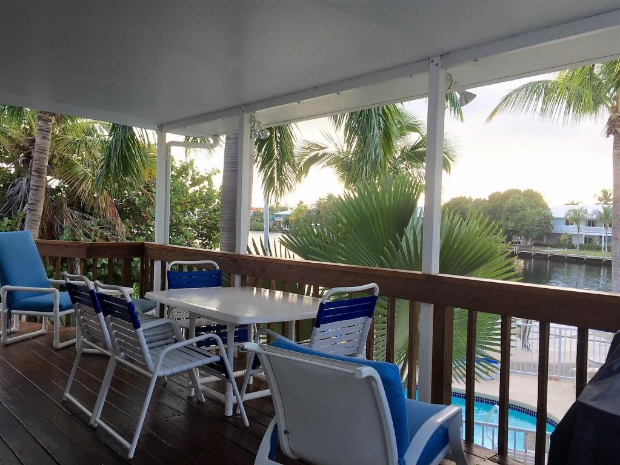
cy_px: 232
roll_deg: -4.1
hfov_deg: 61.6
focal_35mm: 29
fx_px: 520
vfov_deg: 48.3
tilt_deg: -1.7
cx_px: 310
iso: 32
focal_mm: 4.15
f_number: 2.2
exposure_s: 1/344
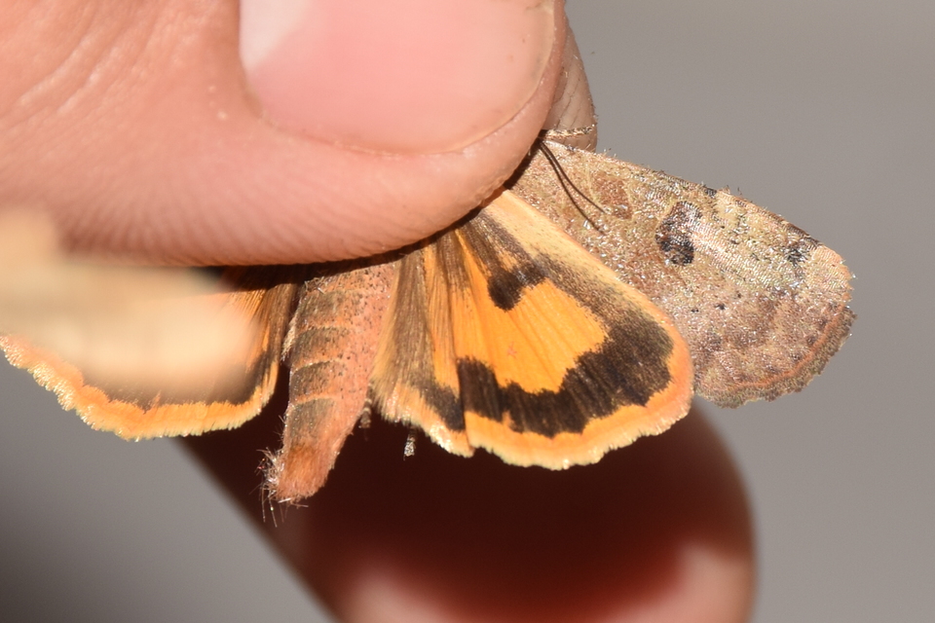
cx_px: 468
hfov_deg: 9.8
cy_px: 312
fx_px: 5454
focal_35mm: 210
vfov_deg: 6.5
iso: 100
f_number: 13
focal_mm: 140
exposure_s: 1/160
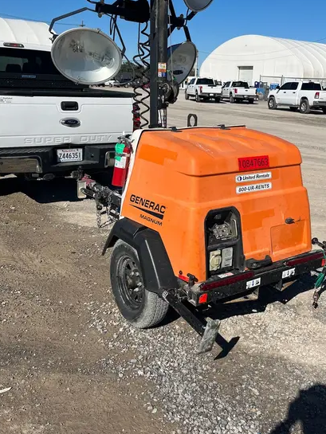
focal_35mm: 35
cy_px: 195
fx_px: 439
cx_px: 189
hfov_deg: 40.6
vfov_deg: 52.5
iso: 50
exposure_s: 1/6173
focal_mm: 5.1
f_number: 1.6
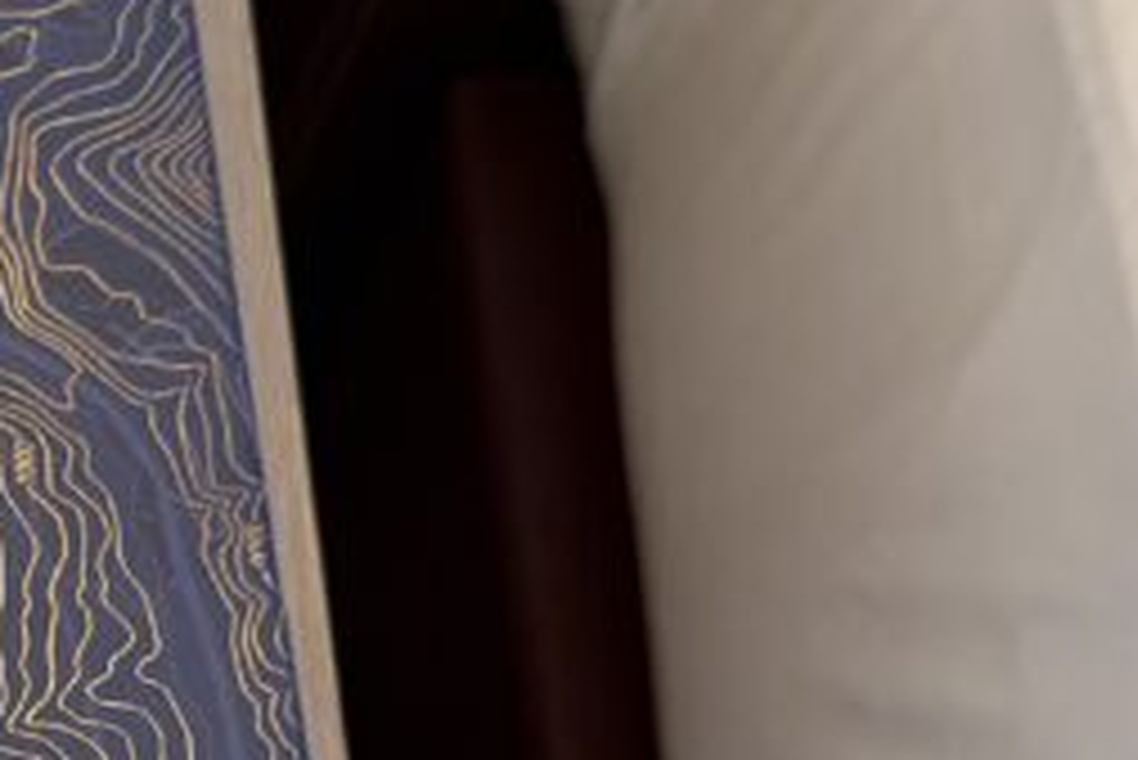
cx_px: -580
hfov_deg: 18.0
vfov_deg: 13.2
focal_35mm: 101
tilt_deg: -68.7
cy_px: 953
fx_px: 3194
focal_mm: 6.76
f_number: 1.78
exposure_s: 1/120
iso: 160
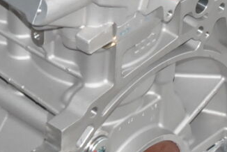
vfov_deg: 4.4
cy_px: -18
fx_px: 1950
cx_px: 42
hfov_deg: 6.7
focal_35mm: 309
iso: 800
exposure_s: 1/200
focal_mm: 42
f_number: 14
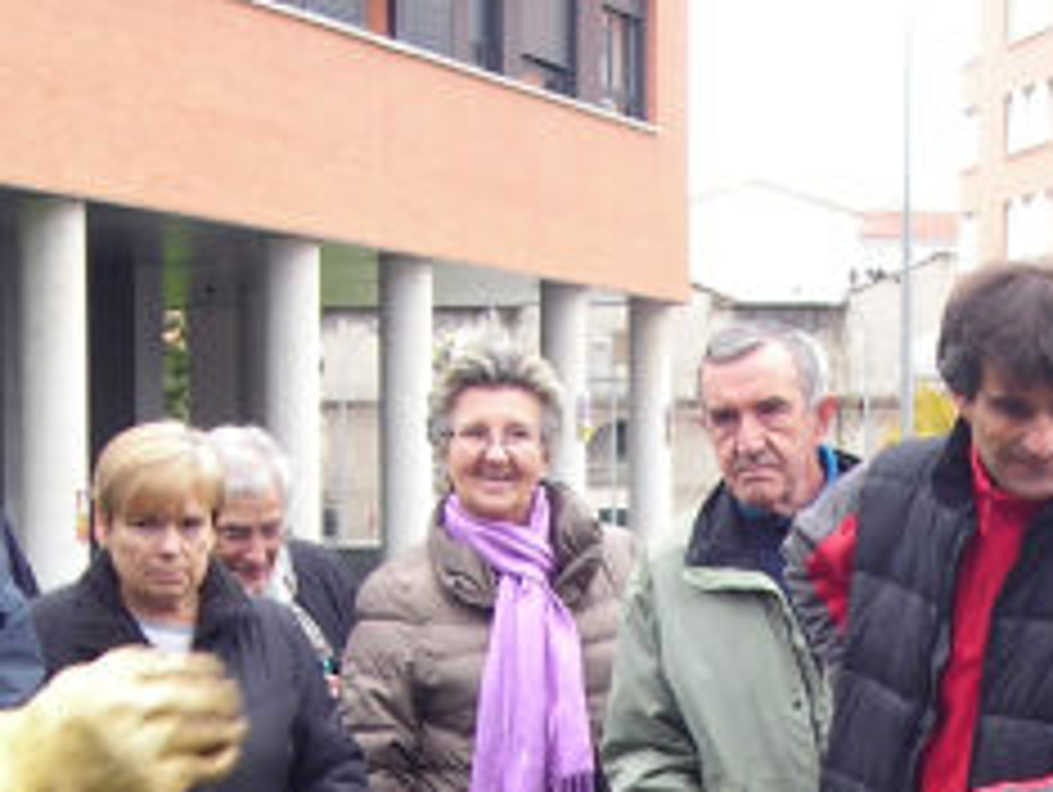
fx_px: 4446
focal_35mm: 146
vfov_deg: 9.8
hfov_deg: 13.4
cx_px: 981
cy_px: 1334
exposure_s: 1/45.3
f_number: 3.2
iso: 50
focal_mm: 6.3
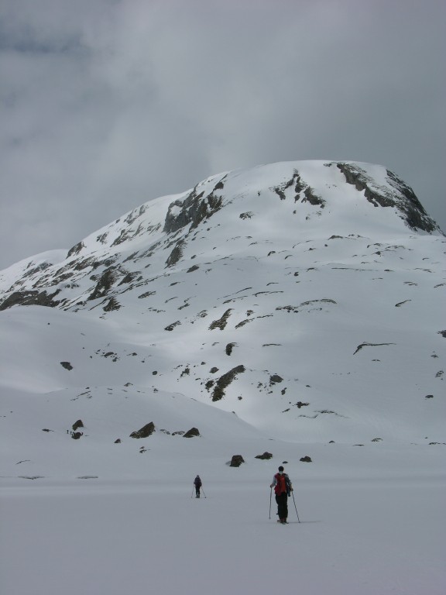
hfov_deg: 25.2
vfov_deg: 33.2
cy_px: 298
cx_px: 223
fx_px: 996
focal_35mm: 58
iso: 50
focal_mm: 14.7
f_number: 7.9
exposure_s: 1/781
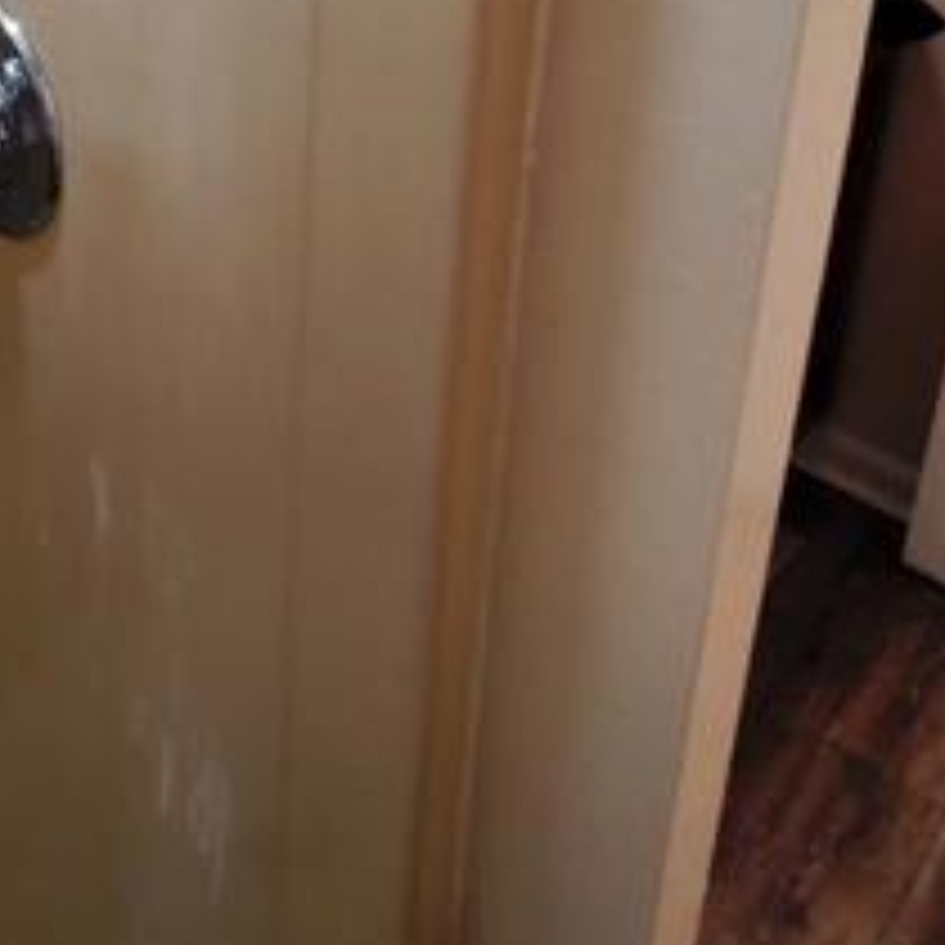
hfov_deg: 38.6
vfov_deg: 34.4
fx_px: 1297
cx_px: 198
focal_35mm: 42
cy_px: -104
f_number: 2.2
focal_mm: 1.8
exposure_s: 1/60
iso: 160
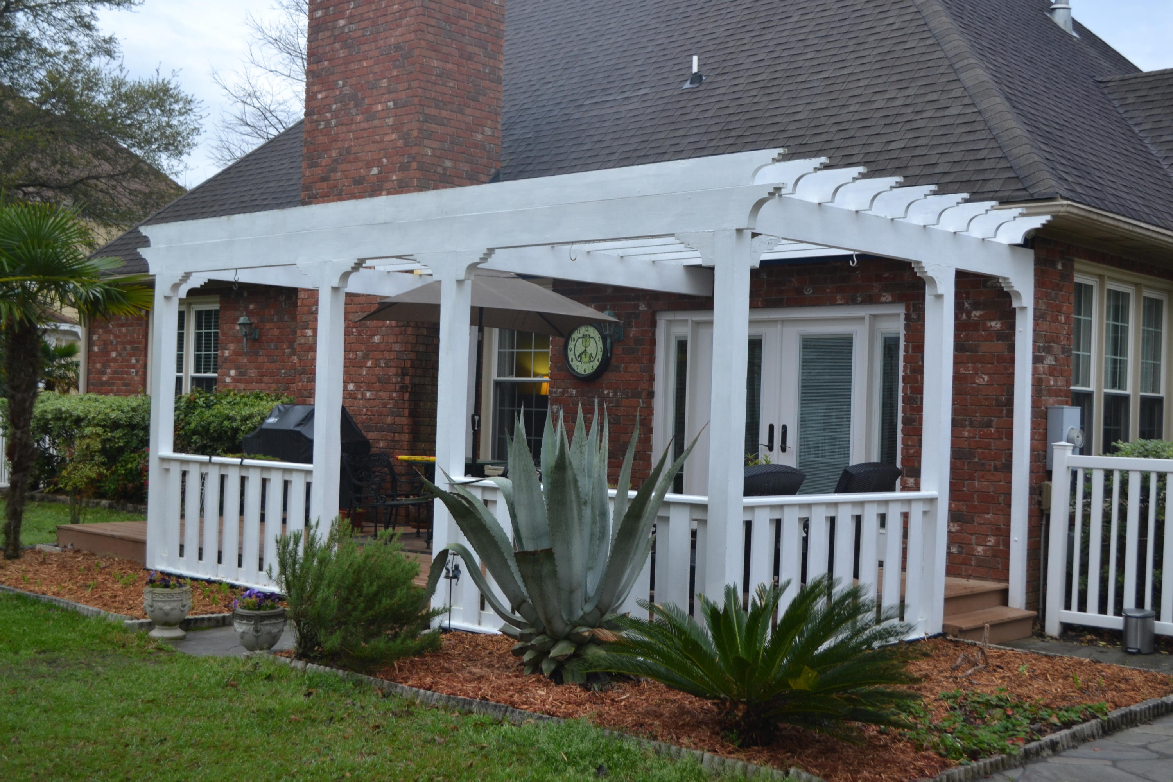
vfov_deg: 30.8
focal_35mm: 44
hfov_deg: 45.0
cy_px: 391
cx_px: 586
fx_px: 1417
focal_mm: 29
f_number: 4.5
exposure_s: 1/40
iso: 400
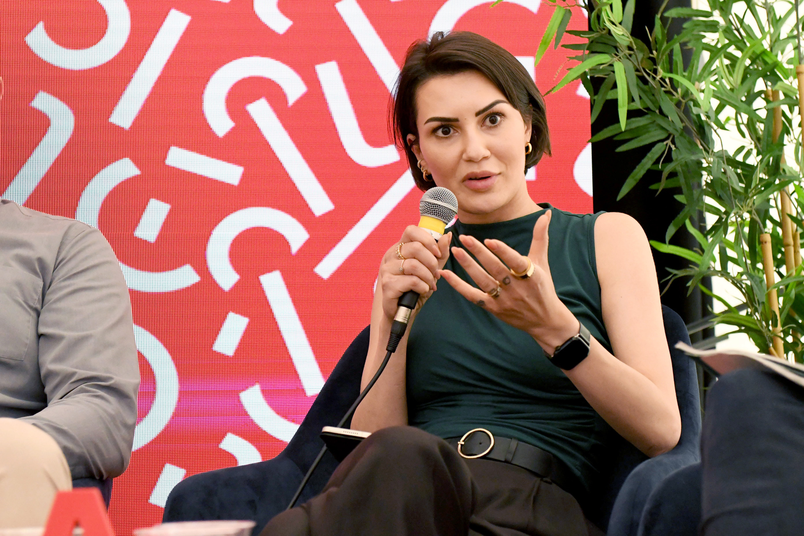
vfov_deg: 13.0
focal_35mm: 105
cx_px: 402
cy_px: 268
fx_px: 2345
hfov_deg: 19.5
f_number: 4
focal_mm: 70
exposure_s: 1/8000
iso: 5000
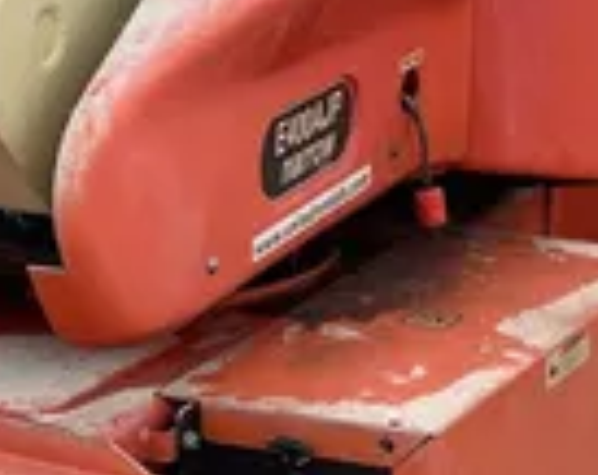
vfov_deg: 11.3
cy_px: 338
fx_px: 2402
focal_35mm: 136
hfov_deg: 13.6
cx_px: -188
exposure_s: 1/1715
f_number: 1.6
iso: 32
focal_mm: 4.2
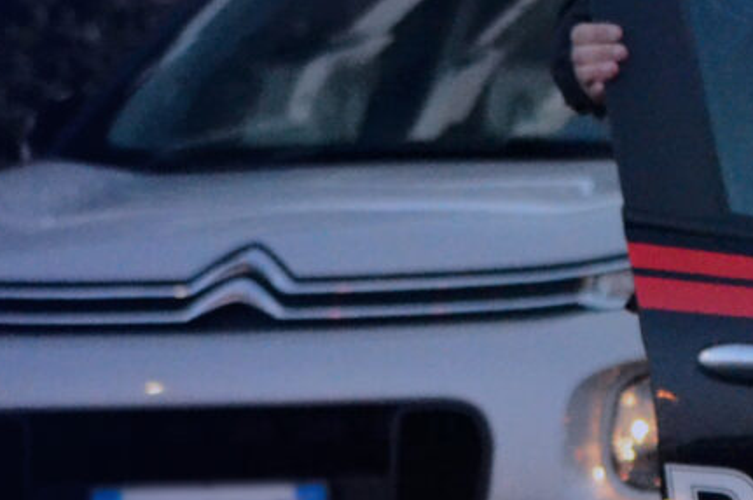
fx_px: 24185
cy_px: 292
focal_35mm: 1158
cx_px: 2088
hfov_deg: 1.8
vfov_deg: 1.2
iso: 4000
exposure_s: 1/125
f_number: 4.8
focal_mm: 130
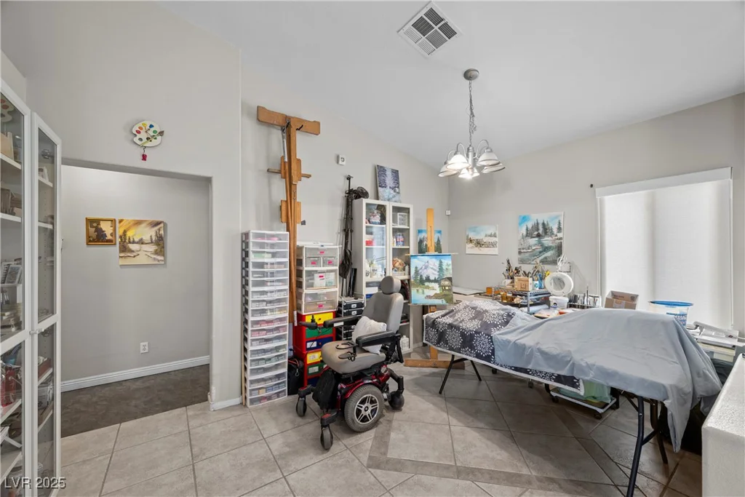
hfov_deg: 104.2
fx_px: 290
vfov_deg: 81.2
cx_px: 372
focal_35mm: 14
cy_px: 248
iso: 500
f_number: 8
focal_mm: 14
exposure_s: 1.6
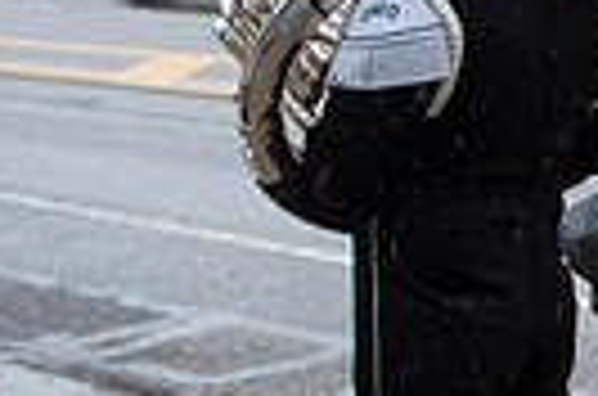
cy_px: 164
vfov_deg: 13.0
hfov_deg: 16.4
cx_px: 1070
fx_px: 1740
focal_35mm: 105
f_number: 3.5
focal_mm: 24
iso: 1600
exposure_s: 1/500
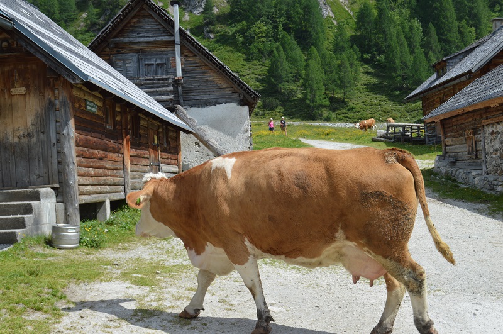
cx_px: 252
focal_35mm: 51
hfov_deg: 38.9
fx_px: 712
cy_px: 167
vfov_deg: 26.4
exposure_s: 1/250
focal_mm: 34
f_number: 8
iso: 100
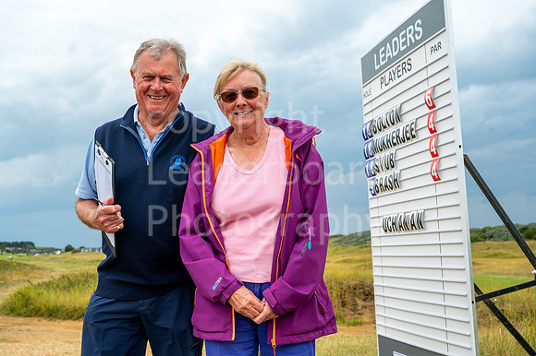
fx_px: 625
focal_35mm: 42
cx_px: 268
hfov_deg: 46.4
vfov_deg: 31.9
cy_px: 178
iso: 100
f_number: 6.3
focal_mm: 42
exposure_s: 1/160
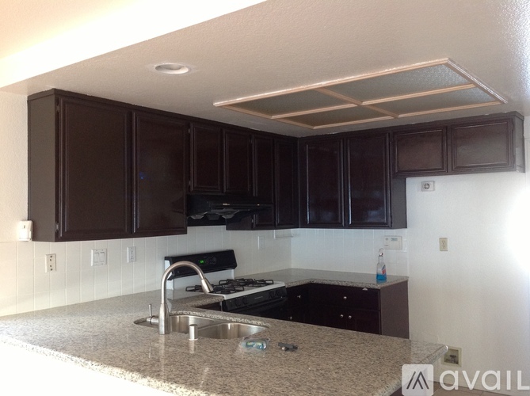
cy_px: 198
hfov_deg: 52.7
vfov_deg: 40.6
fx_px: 535
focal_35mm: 35
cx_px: 265
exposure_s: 1/15
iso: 160
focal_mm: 4.28
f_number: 2.4
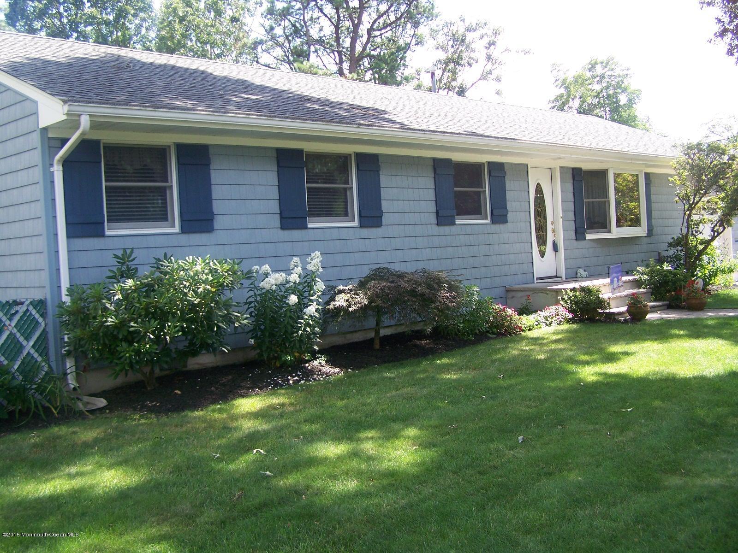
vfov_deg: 37.7
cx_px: 369
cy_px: 276
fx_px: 810
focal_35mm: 38
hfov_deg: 49.0
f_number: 2.8
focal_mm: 6.3
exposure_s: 1/125
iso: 64
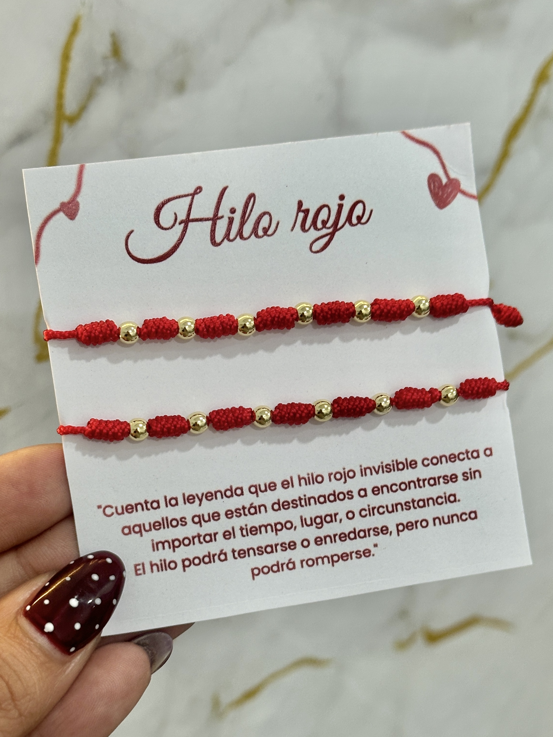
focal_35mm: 48
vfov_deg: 39.7
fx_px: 1022
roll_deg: -1.9
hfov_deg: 30.3
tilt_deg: -29.6
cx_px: 276
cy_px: 368
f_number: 1.78
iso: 100
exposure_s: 1/60
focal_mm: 6.86
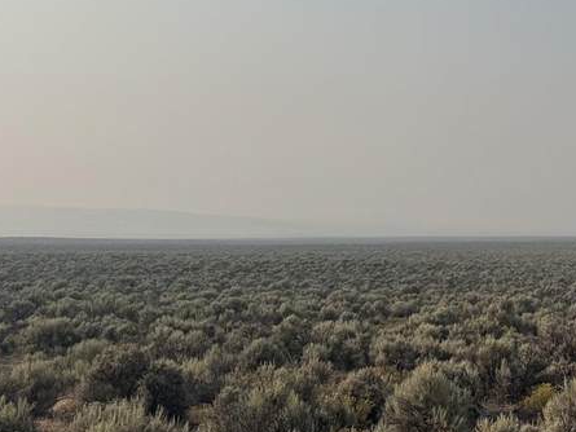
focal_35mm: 69
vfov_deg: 21.0
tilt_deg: +8.3
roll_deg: -0.4
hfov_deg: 25.8
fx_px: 1148
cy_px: 74
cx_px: 655
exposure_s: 1/9009
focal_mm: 6.76
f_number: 1.78
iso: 80
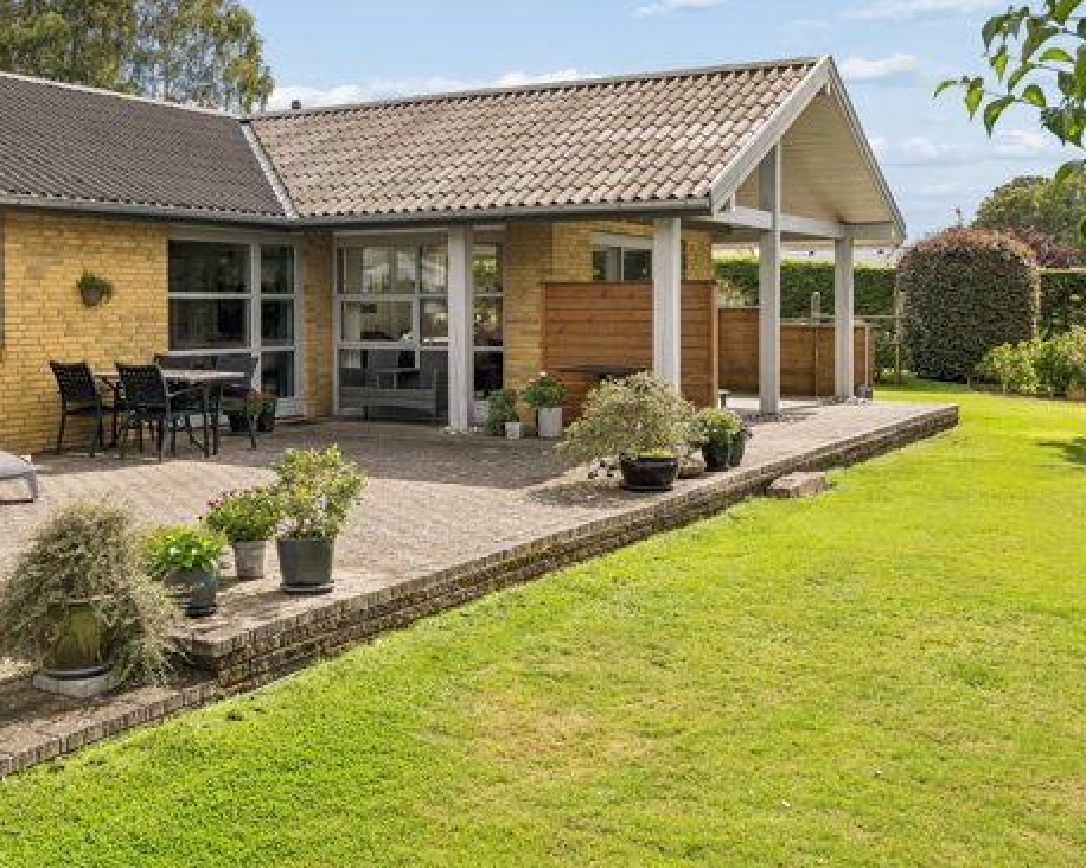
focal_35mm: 41
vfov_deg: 36.3
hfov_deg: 44.5
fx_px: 1317
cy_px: 343
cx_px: 415
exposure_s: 1/320
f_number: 8
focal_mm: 25
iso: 200
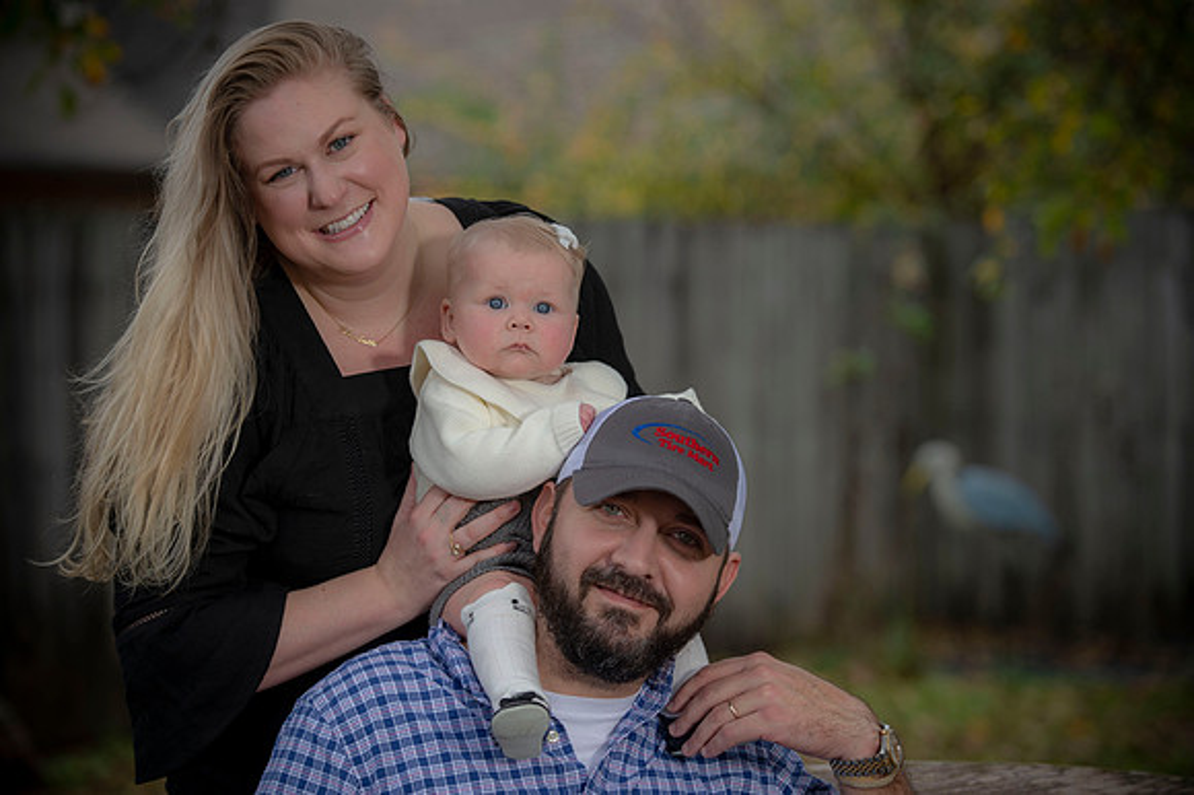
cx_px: 597
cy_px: 398
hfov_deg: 18.6
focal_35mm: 110
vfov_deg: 12.4
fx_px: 3646
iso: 160
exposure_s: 1/200
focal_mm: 110
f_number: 3.5
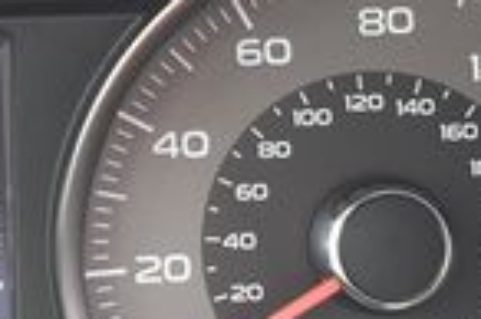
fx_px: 2109
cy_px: -35
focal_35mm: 158
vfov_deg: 8.6
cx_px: -76
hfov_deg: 12.7
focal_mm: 24
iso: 1000
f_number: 4
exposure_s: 1/125
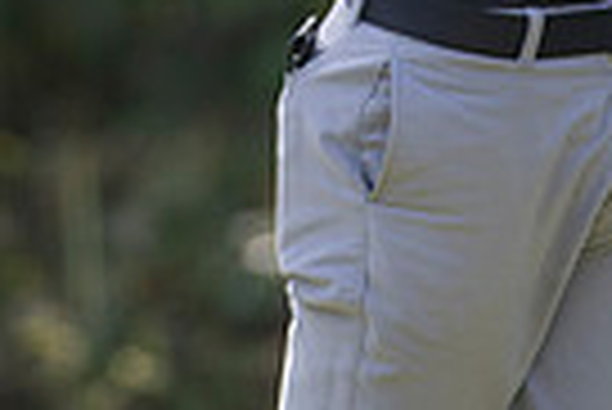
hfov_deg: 1.6
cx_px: 184
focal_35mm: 1280
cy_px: -399
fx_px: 21783
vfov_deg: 1.1
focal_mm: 300
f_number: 4
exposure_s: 1/1600
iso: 400
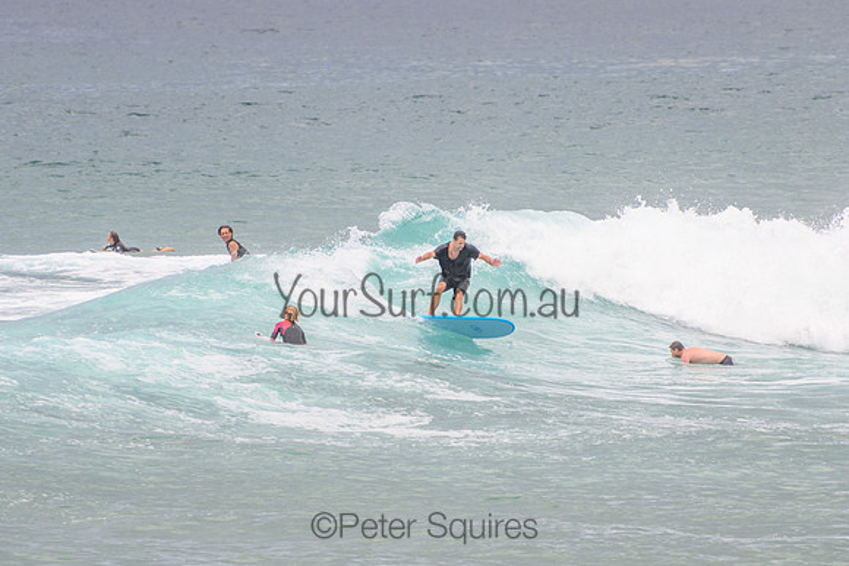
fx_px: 12981
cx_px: 411
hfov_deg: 3.7
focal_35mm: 550
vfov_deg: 2.5
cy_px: 262
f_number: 5.6
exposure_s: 1/2000
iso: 200
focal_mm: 400
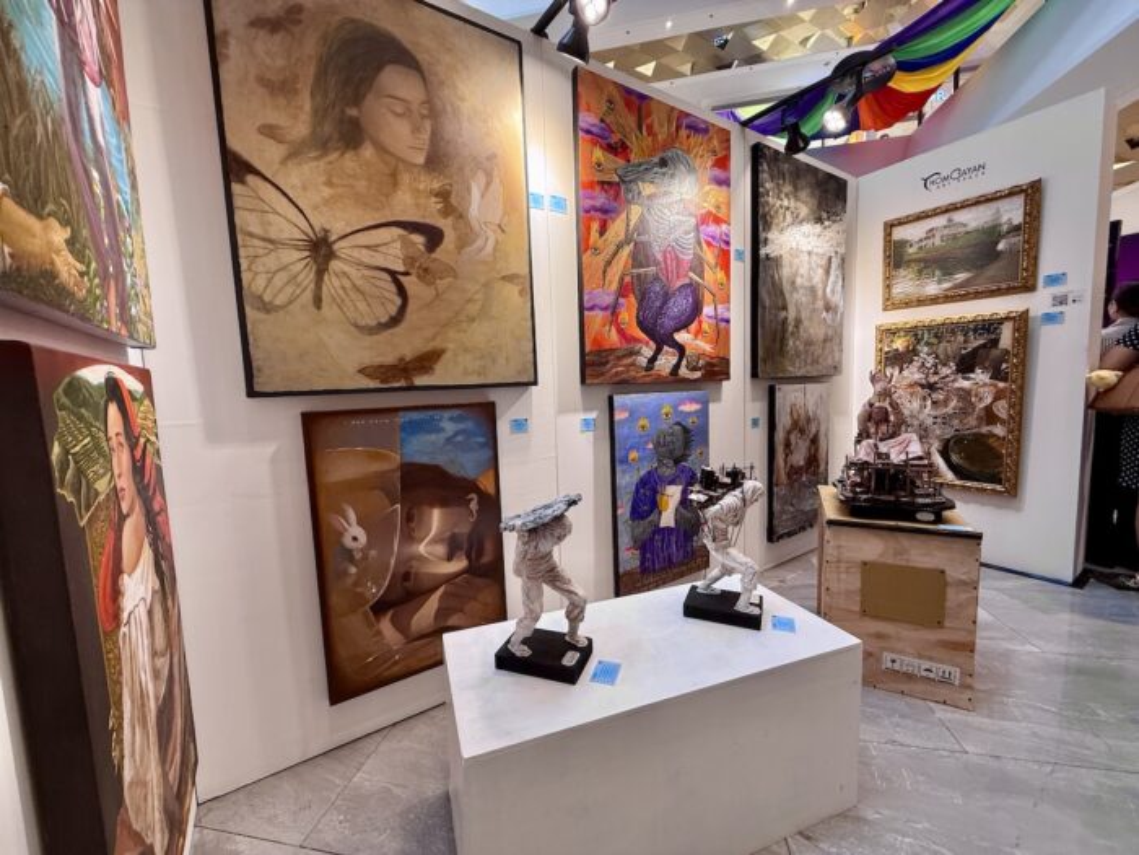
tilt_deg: -5.2
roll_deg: +2.8
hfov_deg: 102.1
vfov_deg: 85.7
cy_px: 428
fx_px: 461
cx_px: 570
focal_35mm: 14
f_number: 2.2
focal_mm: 2.22
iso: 200
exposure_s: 1/99
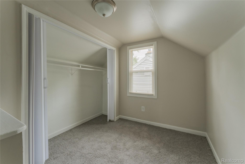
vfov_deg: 81.2
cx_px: 122
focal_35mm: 14
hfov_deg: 104.3
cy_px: 82
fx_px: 95
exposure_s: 1/10
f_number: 16
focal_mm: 14
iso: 400
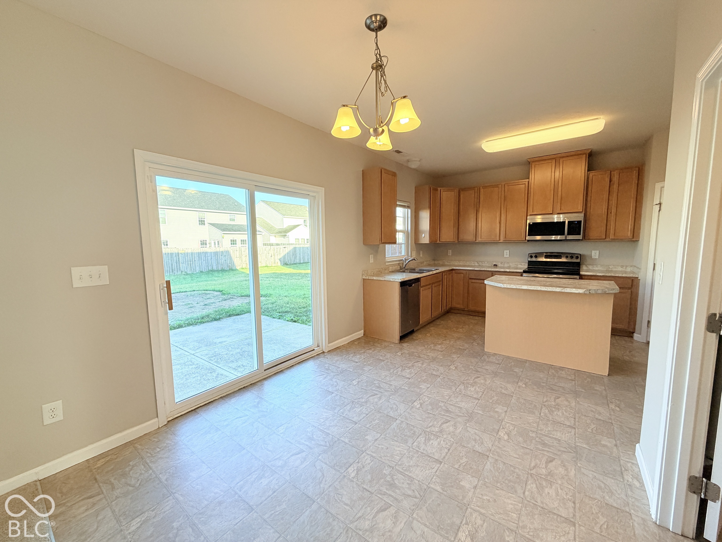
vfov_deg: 85.7
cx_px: 361
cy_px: 271
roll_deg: +1.8
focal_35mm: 14
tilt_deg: -6.2
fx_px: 292
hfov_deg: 102.1
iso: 125
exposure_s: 1/120
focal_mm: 2.22
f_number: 2.2
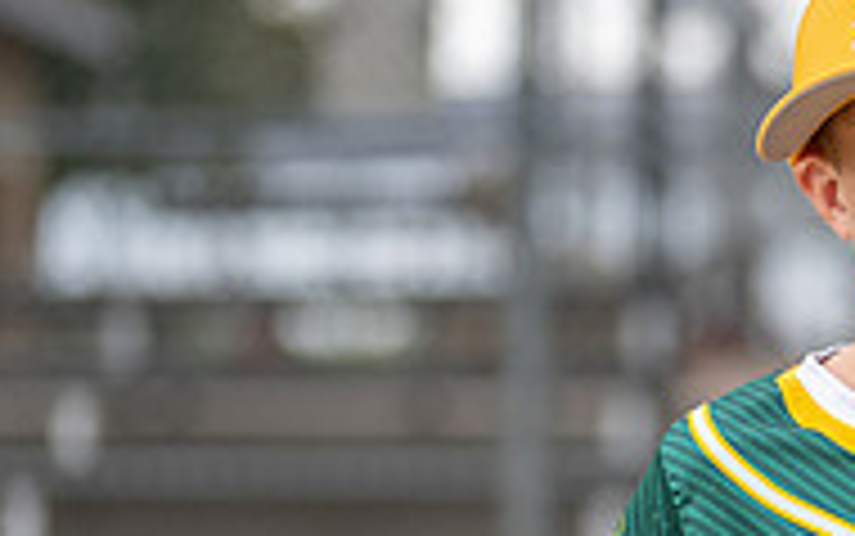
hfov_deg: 10.4
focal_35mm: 198
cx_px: 964
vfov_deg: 6.6
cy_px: 577
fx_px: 4616
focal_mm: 50
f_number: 1.2
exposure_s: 1/3200
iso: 200
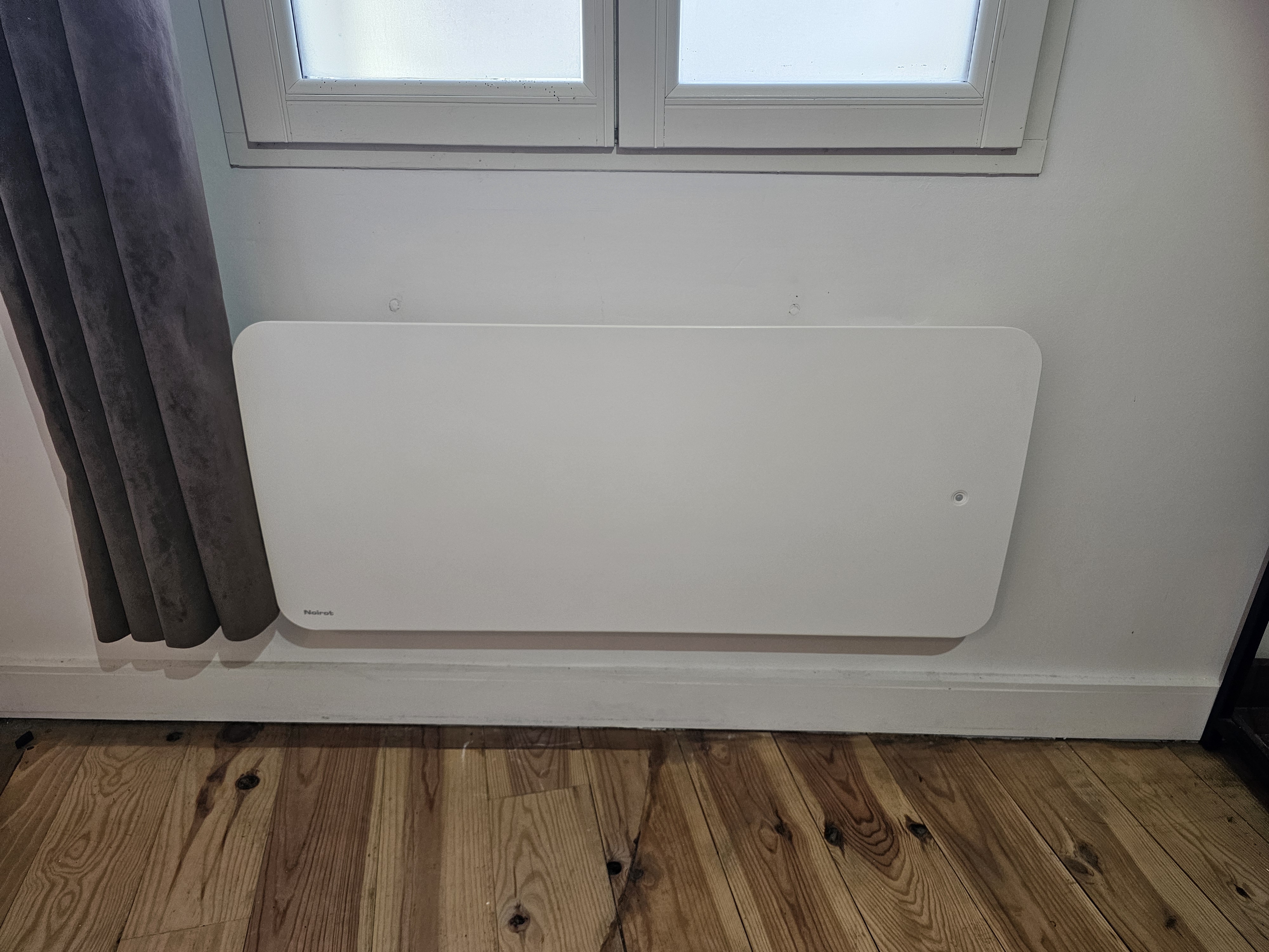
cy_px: 476
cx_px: 634
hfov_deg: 73.9
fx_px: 843
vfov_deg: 58.9
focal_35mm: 23
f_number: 1.7
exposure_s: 1/200
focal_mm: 6.3
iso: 250
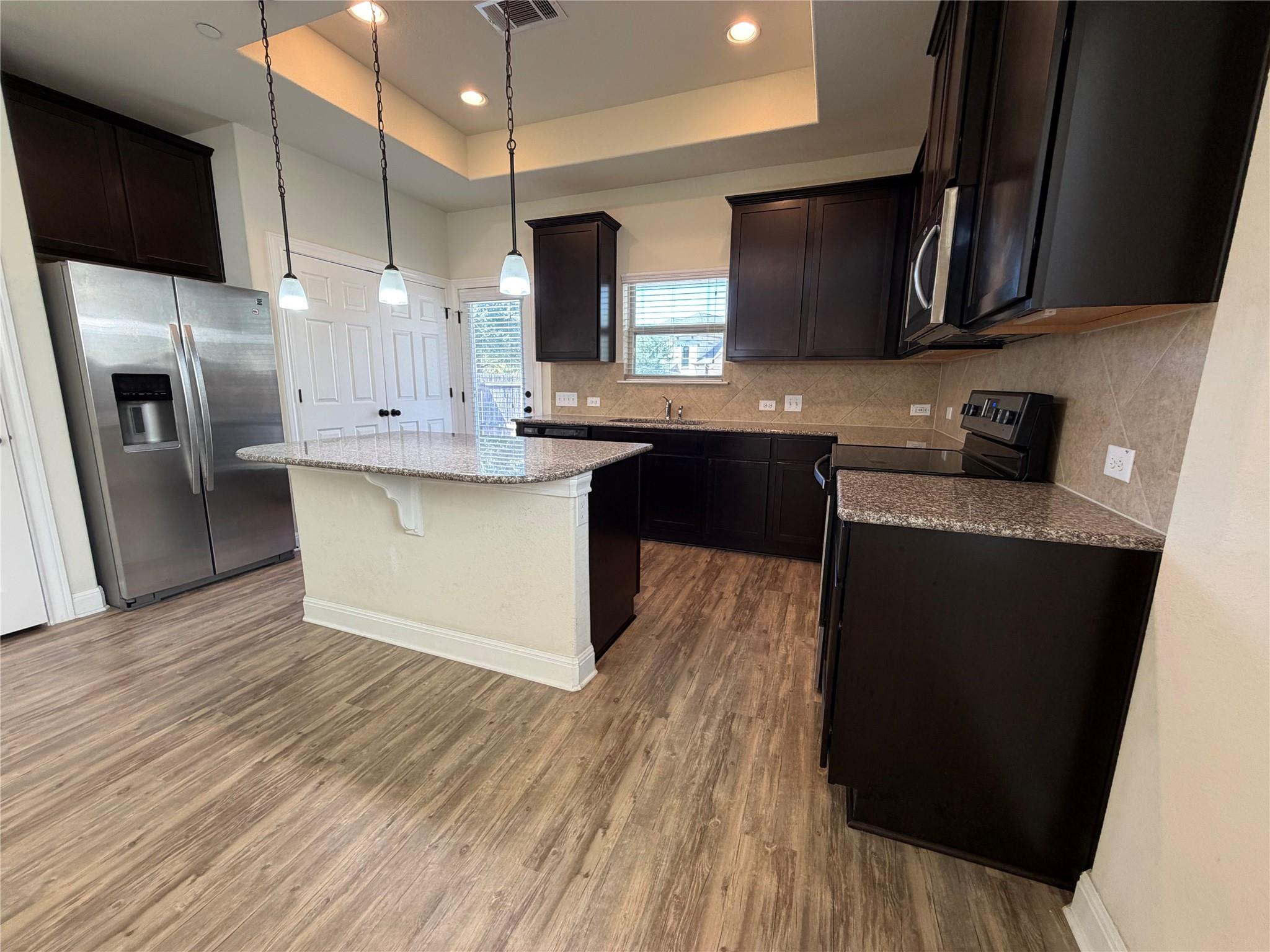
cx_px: 635
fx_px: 514
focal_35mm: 14
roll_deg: -1.0
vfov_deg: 85.7
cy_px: 476
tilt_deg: -9.6
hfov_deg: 102.1
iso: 200
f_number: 2.2
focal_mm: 2.22
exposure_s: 1/120
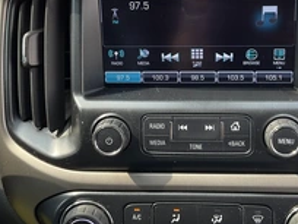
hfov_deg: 33.6
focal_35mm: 57
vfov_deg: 25.2
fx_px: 491
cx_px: 184
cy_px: 41
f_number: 1.8
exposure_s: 1/140
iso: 20
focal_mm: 3
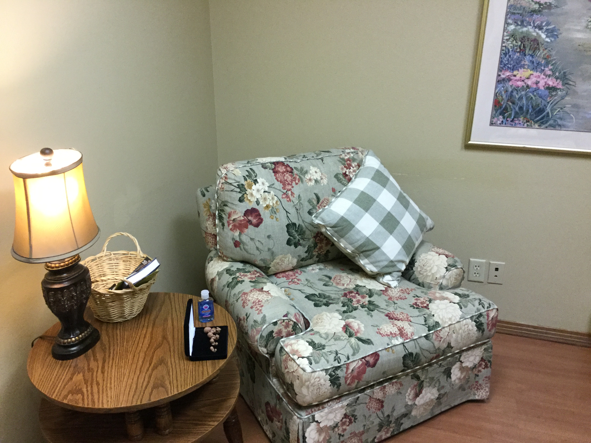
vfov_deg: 45.4
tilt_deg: -21.9
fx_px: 529
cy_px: 222
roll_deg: +0.0
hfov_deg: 58.4
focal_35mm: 31
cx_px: 296
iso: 125
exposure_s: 1/30
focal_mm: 3.3
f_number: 2.4
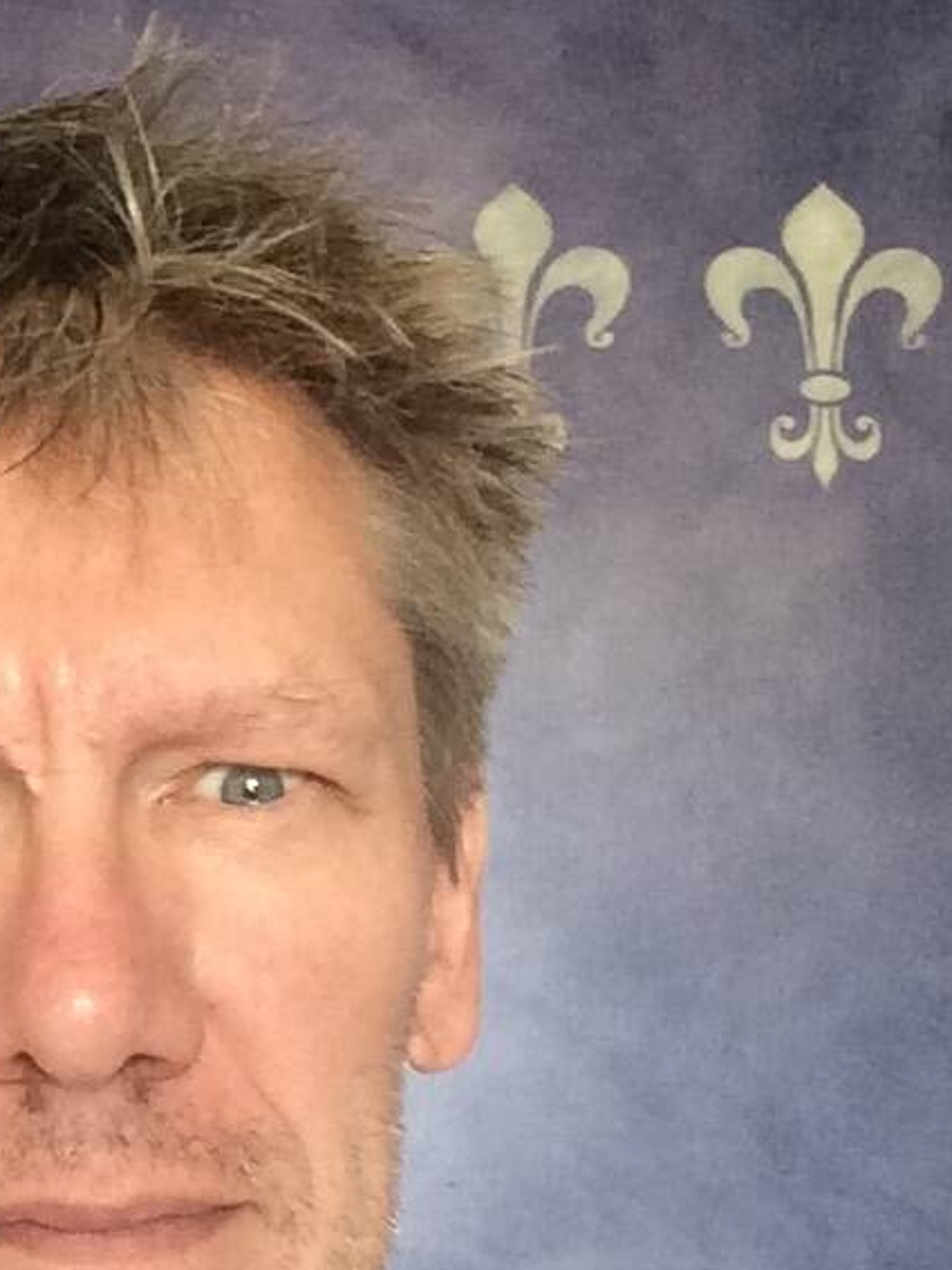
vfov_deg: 27.7
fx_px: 2568
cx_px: -67
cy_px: 820
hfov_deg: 20.1
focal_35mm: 70
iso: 160
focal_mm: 2.15
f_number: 2.4
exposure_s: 1/33
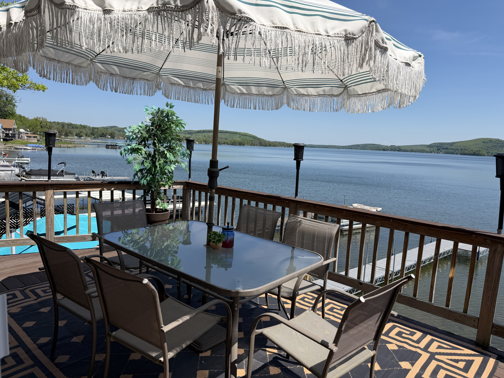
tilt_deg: -6.5
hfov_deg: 71.6
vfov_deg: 56.8
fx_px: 349
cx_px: 252
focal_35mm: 24
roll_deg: -1.6
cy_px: 189
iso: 80
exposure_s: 1/4975
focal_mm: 6.76
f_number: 1.78
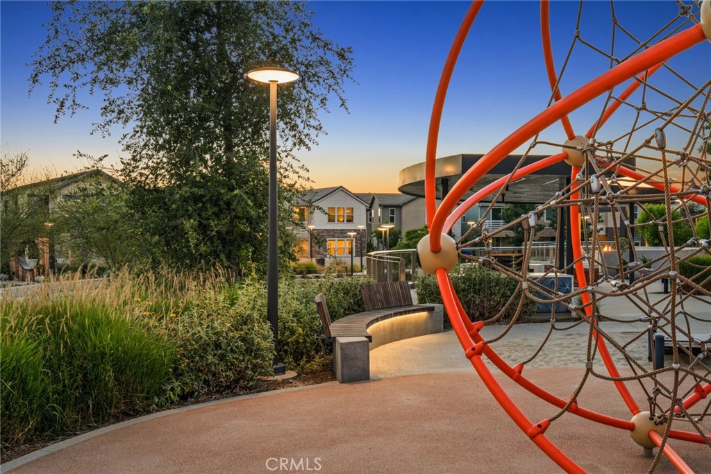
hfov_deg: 54.4
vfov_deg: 37.9
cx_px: 356
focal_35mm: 35
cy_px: 237
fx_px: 691
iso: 400
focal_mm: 35
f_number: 8
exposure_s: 1/2.5
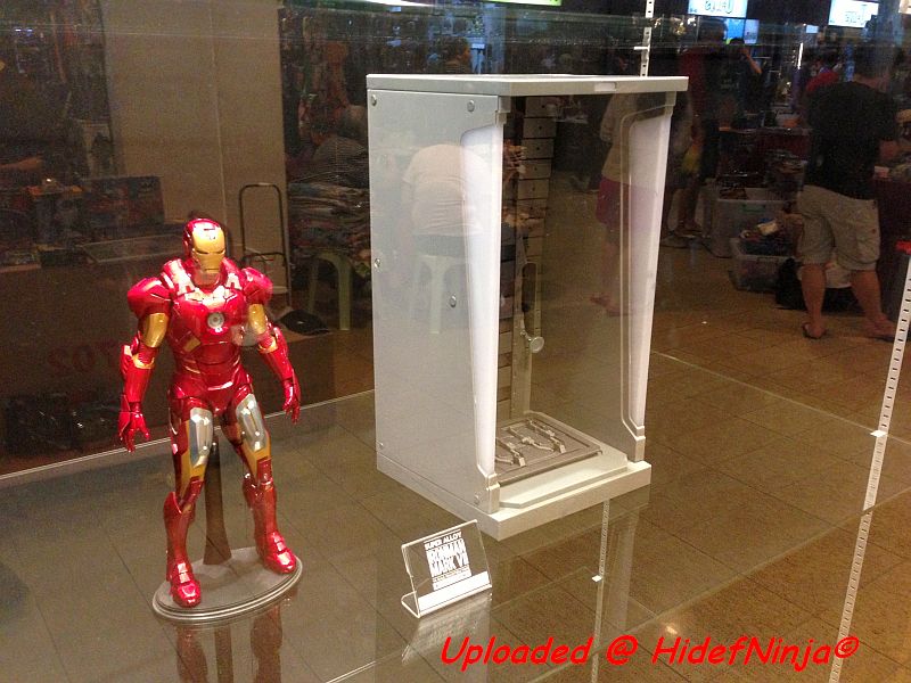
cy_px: 342
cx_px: 456
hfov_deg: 55.4
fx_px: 868
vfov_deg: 42.9
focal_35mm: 33
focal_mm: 4.13
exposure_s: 1/20
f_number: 2.4
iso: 320
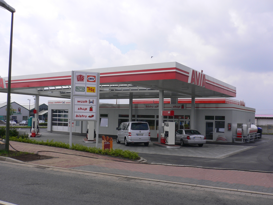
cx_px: 136
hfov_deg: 52.6
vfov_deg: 40.7
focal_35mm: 35
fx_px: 276
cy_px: 102
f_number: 5.6
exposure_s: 1/320
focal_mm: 5.8
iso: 80
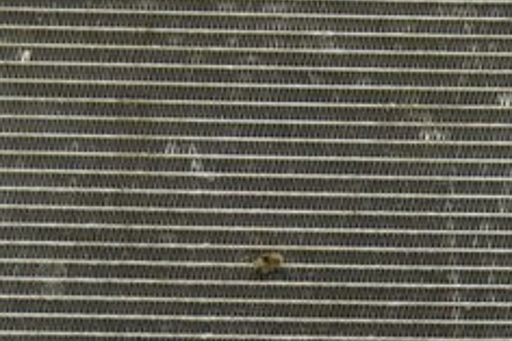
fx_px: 2032
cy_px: 574
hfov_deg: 14.4
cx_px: 256
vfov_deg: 9.2
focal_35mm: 143
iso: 400
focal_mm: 22
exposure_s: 1/20
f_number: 5.6
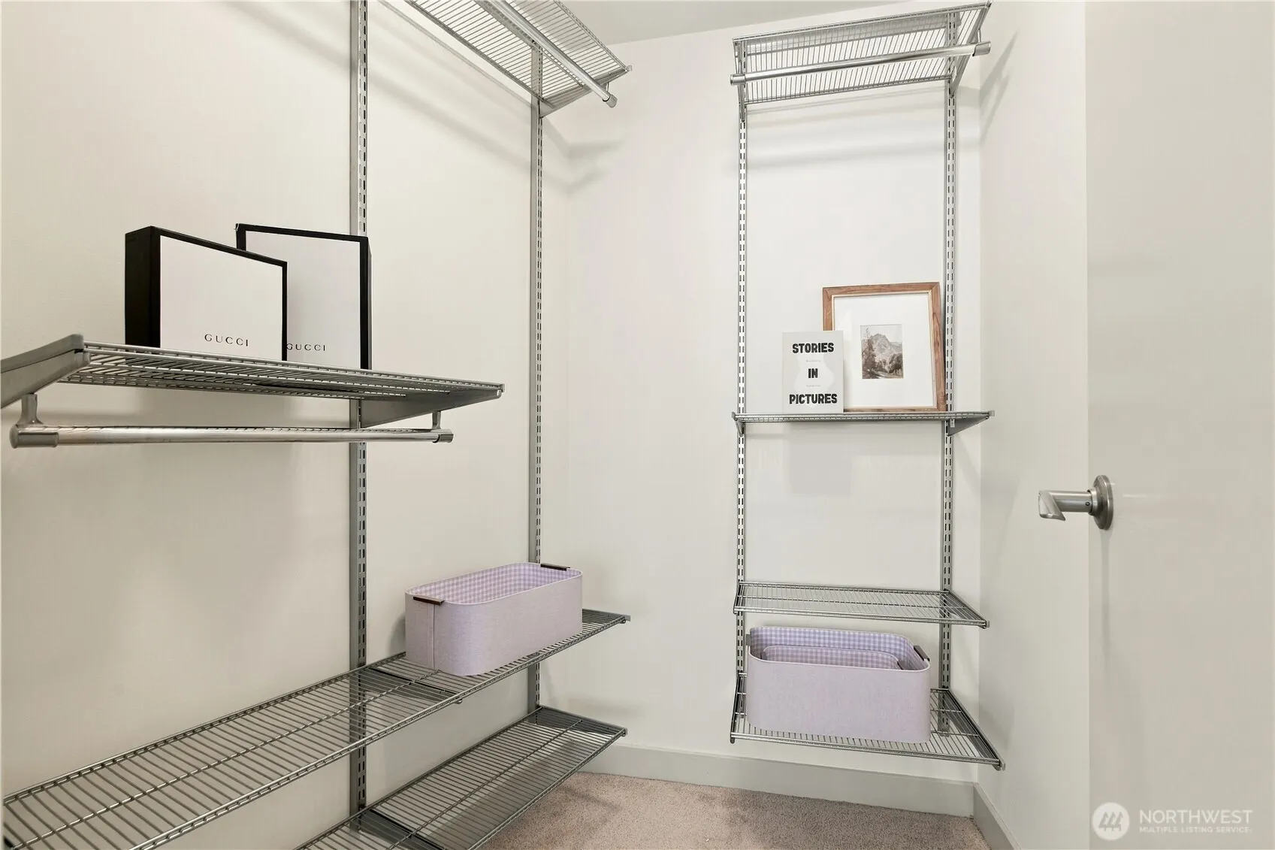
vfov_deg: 70.4
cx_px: 638
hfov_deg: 93.3
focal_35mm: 17
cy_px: 425
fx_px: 602
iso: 400
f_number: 9
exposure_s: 1/2.5
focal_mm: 17
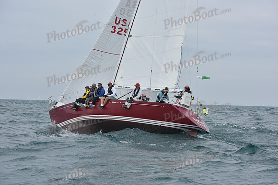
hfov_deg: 28.8
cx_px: 139
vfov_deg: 19.5
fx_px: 541
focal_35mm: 70
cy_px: 92
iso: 250
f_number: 8
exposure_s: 1/800
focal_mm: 70
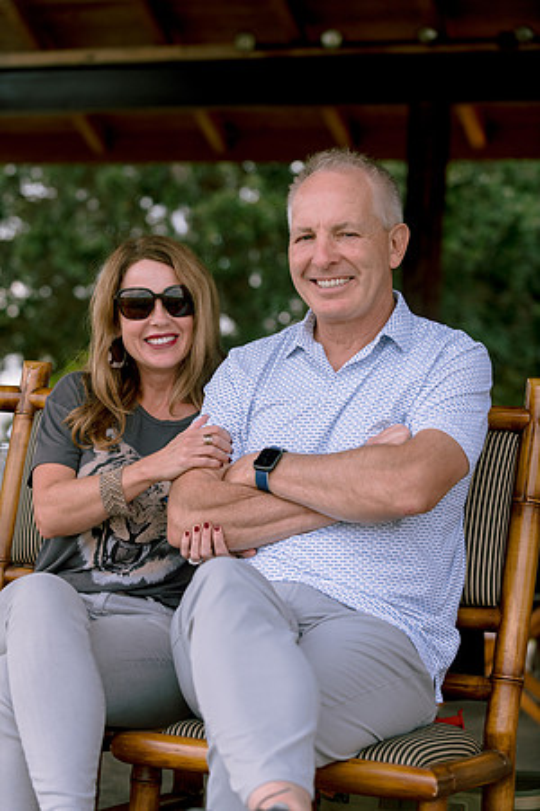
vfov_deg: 24.8
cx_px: 270
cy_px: 406
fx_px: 1845
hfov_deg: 16.7
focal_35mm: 82
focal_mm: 82
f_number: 4
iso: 200
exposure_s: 1/1250
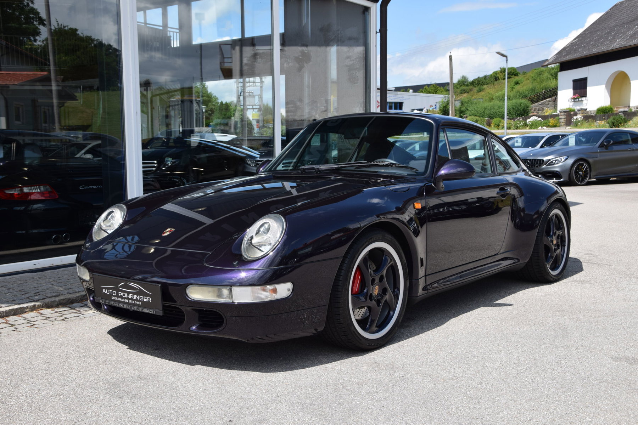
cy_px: 212
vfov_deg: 34.2
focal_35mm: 39
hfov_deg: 49.6
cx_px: 319
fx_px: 691
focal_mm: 26
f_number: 10
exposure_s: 1/400
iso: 200
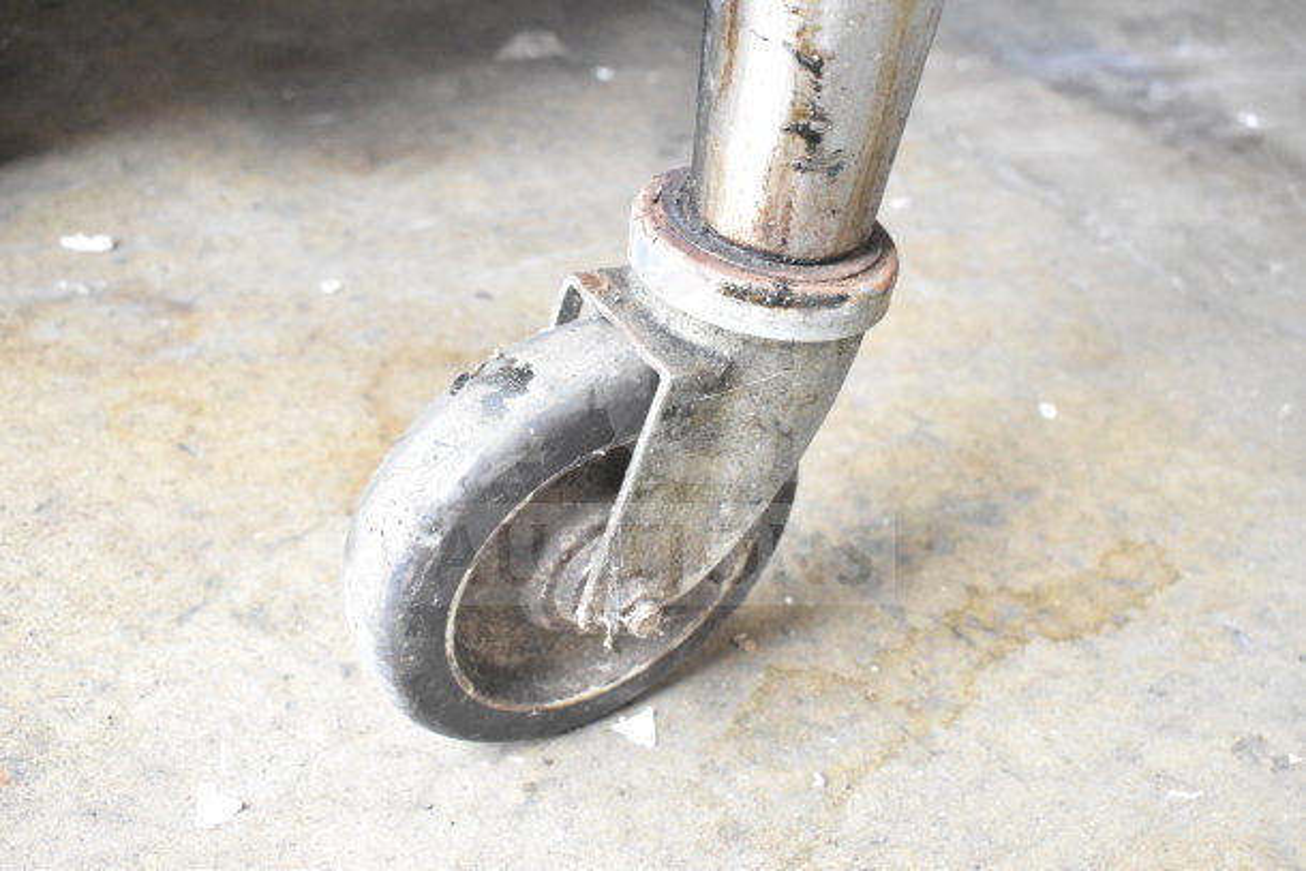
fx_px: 1415
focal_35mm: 39
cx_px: 653
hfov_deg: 49.5
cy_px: 436
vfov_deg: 34.2
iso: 6400
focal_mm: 26
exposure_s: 1/160
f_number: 6.3
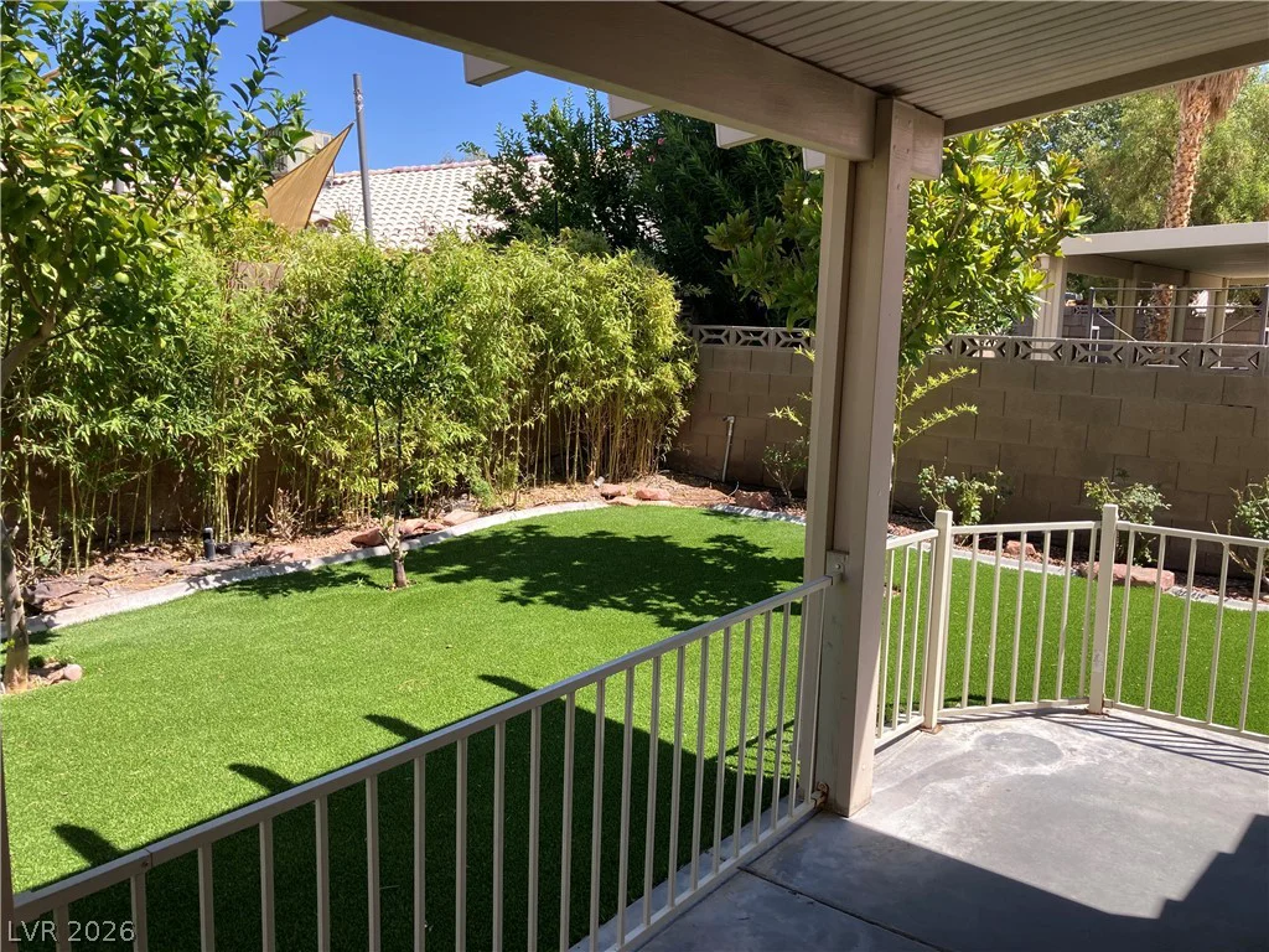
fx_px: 1026
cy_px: 476
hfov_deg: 63.4
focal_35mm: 28
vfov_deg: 49.7
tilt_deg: -7.7
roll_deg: -1.3
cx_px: 634
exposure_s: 1/852
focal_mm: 3.99
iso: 20
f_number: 1.8
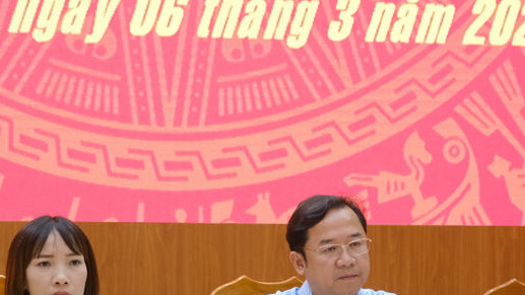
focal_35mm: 219
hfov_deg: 9.8
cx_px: 344
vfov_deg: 5.5
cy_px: 199
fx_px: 3049
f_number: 4
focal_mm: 80
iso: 1600
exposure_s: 1/40
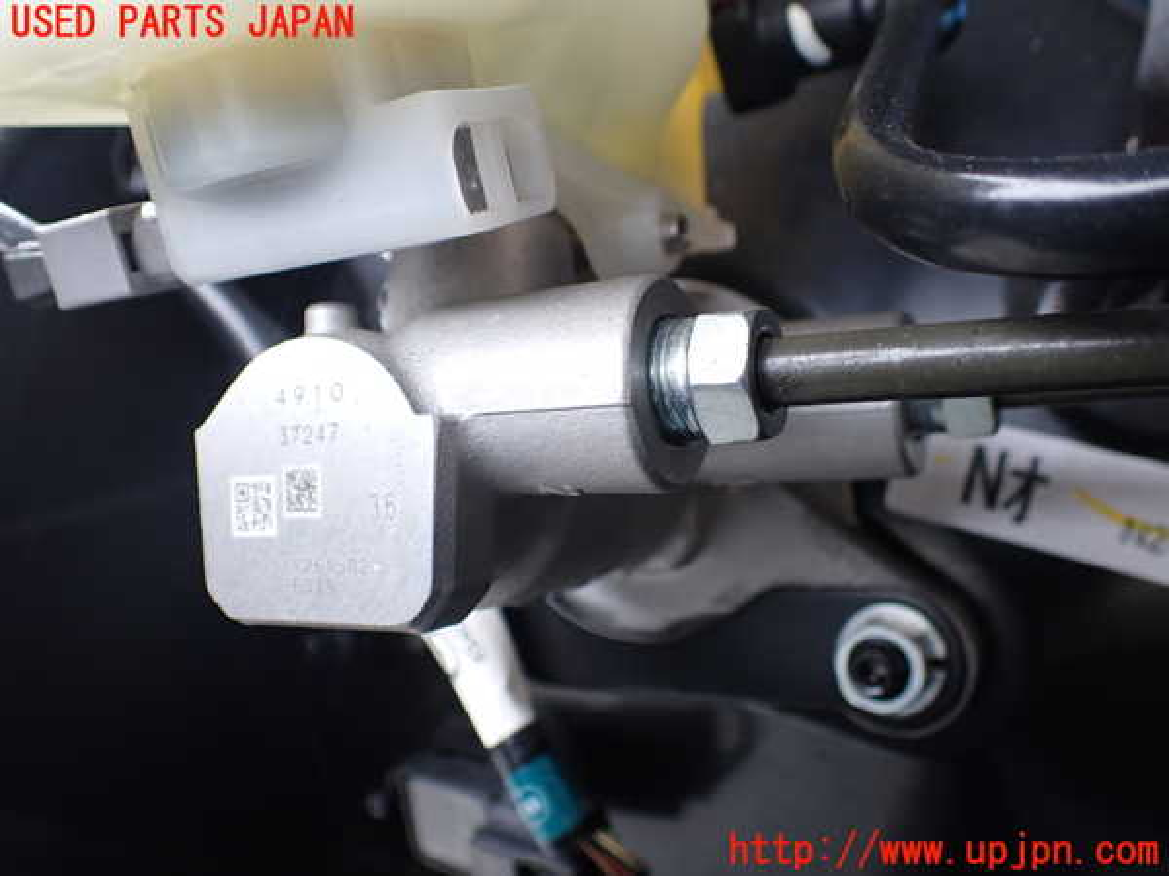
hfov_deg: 60.0
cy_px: 438
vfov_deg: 46.8
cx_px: 584
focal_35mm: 30
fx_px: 1013
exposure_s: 1/125
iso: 250
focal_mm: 5.4
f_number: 2.3
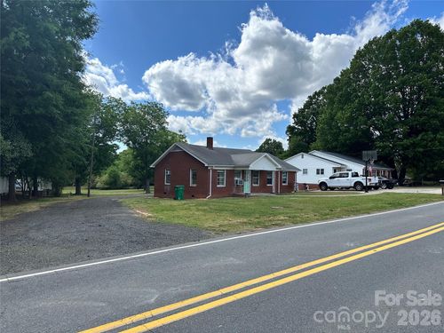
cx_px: 222
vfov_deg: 56.8
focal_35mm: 24
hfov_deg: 71.6
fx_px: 308
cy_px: 166
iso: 80
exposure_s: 1/4545
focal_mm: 6.86
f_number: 1.78
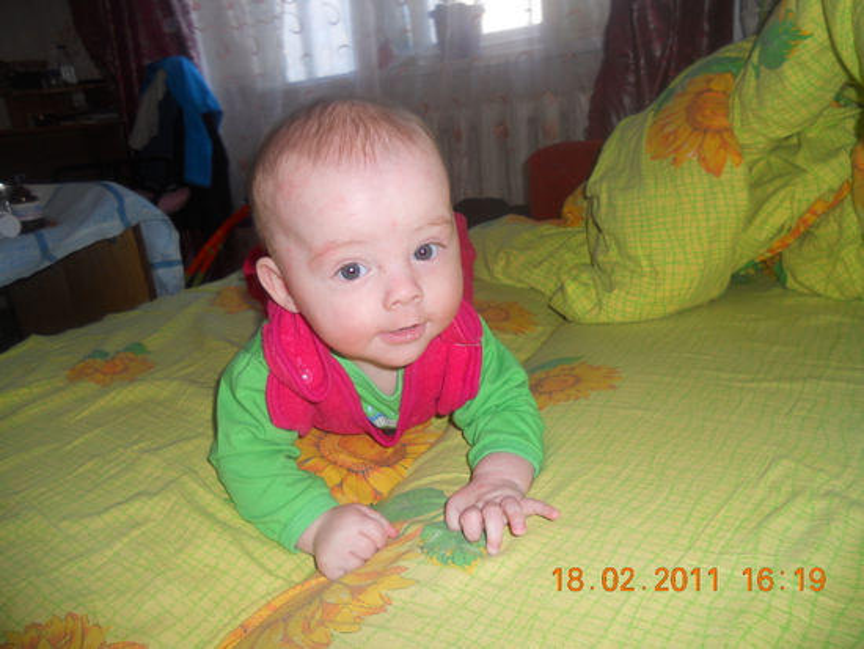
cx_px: 432
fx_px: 674
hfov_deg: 65.3
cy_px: 324
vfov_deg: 51.4
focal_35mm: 27
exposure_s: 1/25
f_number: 3.2
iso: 80
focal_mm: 4.9
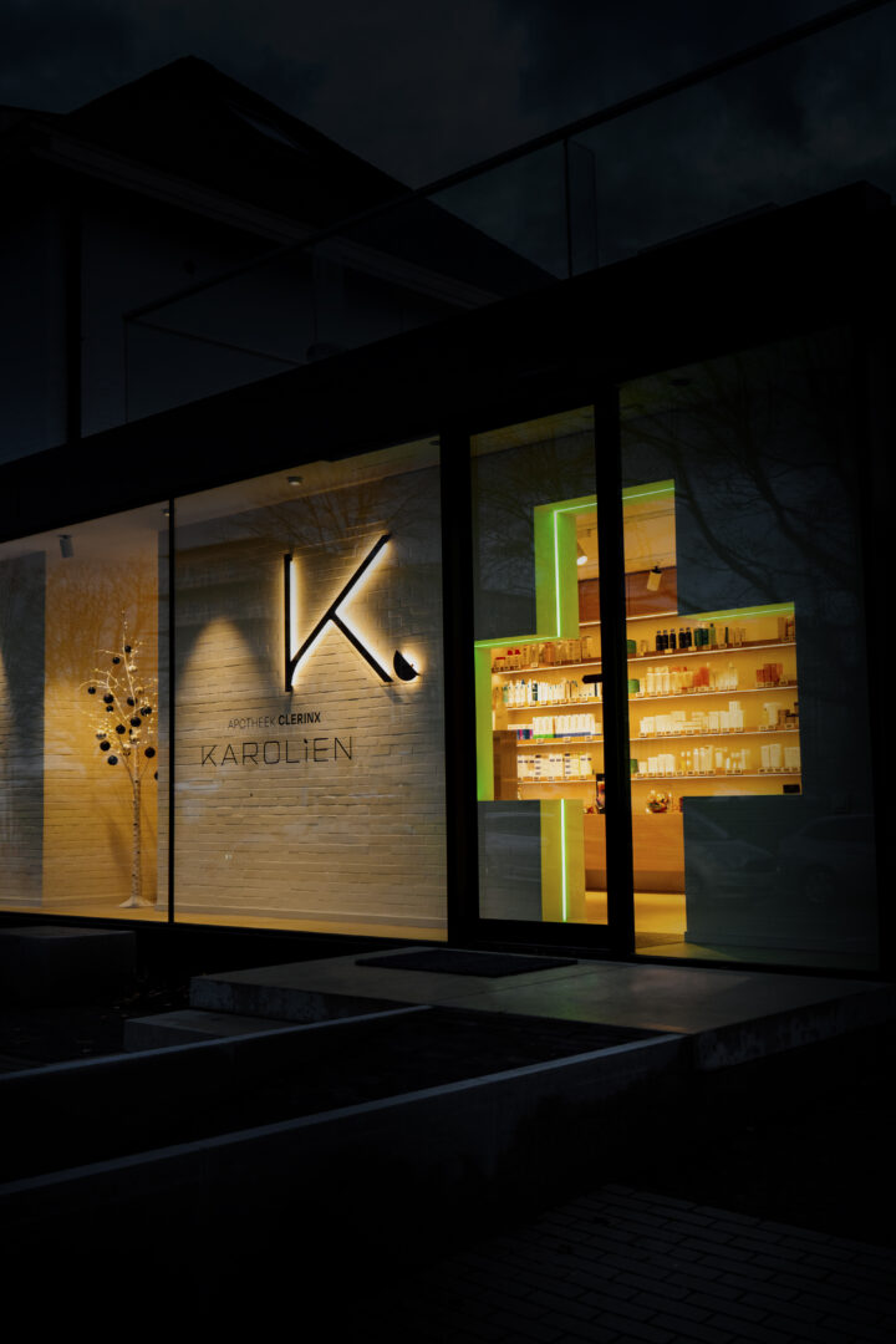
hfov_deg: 35.9
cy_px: 672
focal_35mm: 37
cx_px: 448
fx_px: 1381
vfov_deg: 51.9
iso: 200
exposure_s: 1/400
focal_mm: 37
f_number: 4
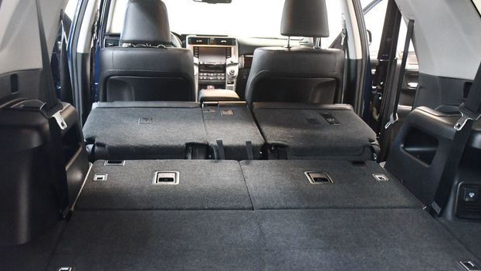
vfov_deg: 27.7
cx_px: 236
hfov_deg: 47.3
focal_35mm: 43
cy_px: 151
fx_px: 549
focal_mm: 27
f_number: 4
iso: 10000
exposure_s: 1/60
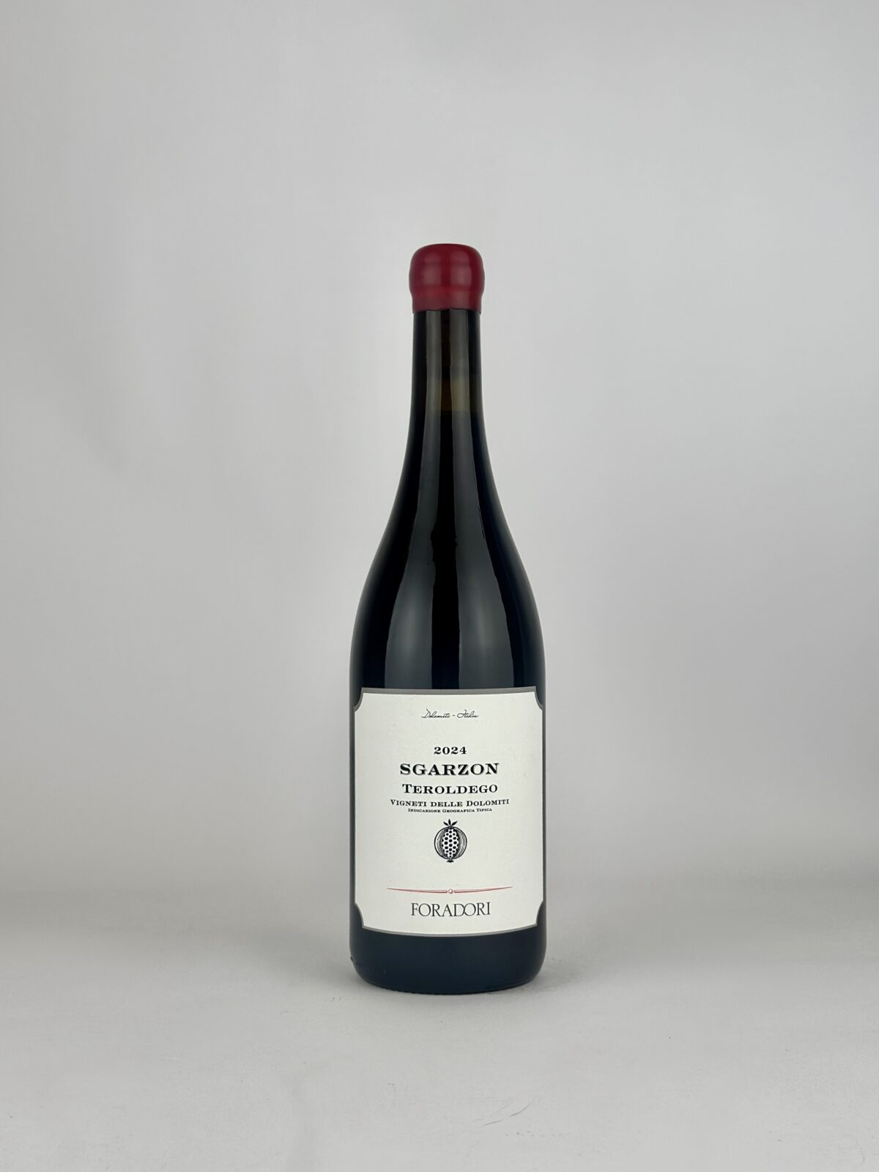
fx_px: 1625
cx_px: 440
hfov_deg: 30.3
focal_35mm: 48
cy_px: 586
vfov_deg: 39.7
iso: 80
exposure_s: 1/1185
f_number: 1.78
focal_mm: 6.86
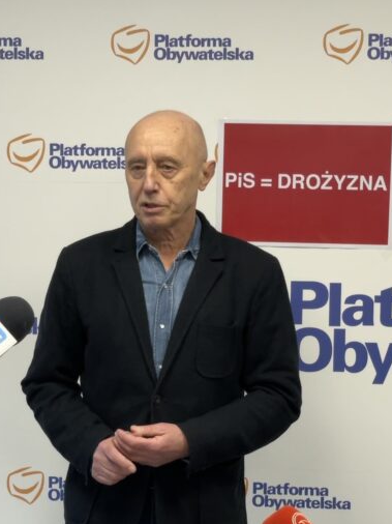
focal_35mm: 70
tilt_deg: -5.3
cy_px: 261
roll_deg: -0.4
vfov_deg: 27.8
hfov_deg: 20.9
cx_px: 144
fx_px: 1058
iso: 125
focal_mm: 6
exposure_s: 1/100
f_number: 2
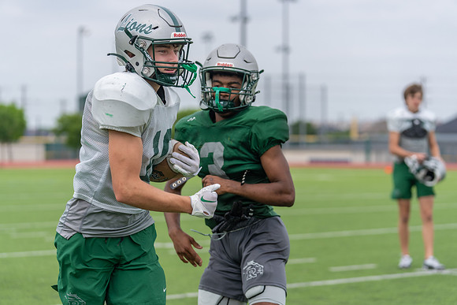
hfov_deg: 18.8
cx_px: 228
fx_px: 1384
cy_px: 152
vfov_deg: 12.6
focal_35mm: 109
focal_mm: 109
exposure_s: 1/1250
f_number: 3.5
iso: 160
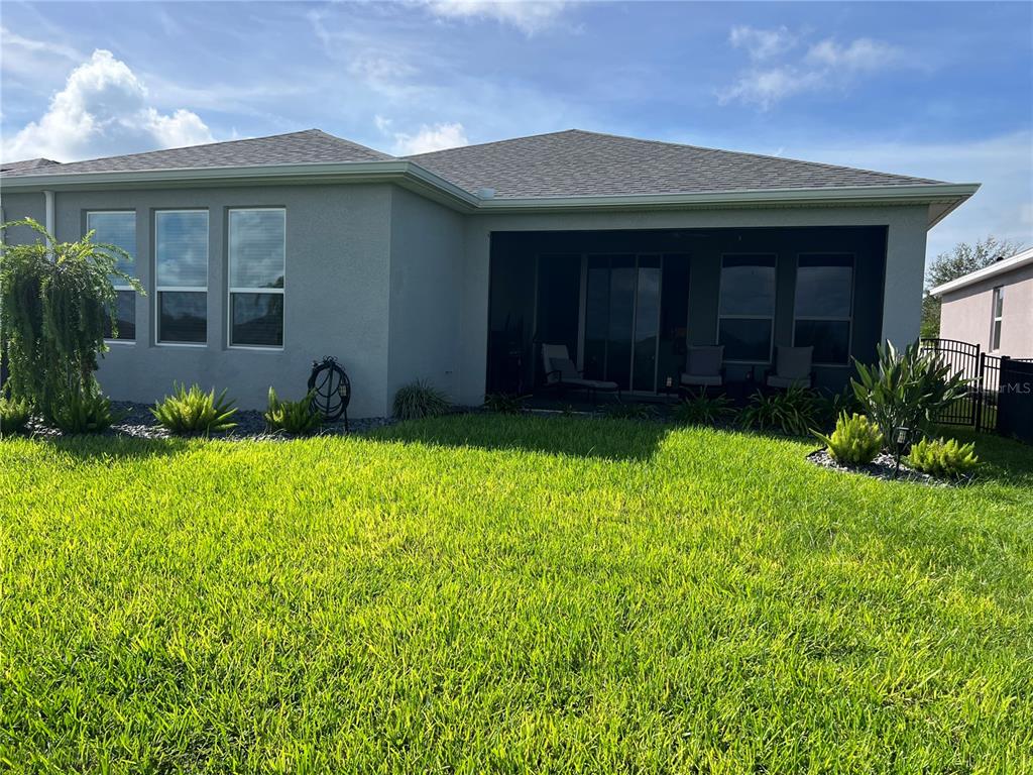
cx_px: 516
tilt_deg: -4.2
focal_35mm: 26
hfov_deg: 67.3
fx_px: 776
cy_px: 388
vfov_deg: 53.1
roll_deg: -2.1
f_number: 1.5
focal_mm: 5.7
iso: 50
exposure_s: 1/3077
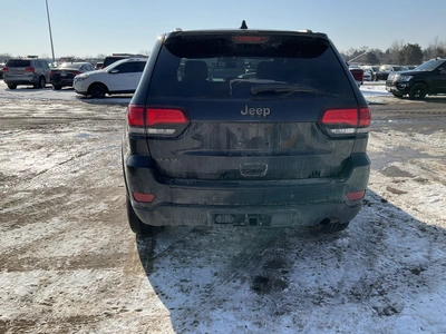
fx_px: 374
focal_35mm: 29
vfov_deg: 48.2
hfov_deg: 61.7
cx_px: 223
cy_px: 167
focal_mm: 3
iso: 25
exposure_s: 1/2427
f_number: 1.8
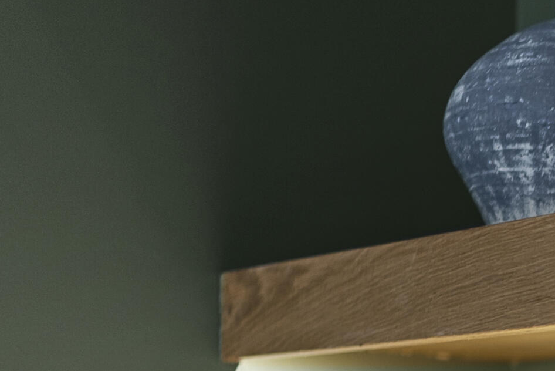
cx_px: 828
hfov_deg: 16.7
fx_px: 1712
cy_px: 553
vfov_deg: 11.8
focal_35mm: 111
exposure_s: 1/50
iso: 80
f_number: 1.4
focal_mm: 35
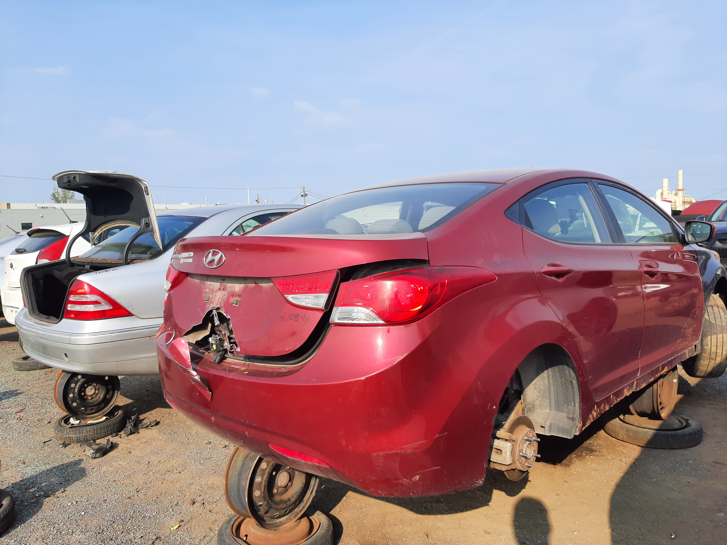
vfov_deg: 53.1
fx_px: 546
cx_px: 364
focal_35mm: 26
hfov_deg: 67.3
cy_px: 272
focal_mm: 3.92
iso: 40
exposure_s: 1/1096
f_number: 1.7
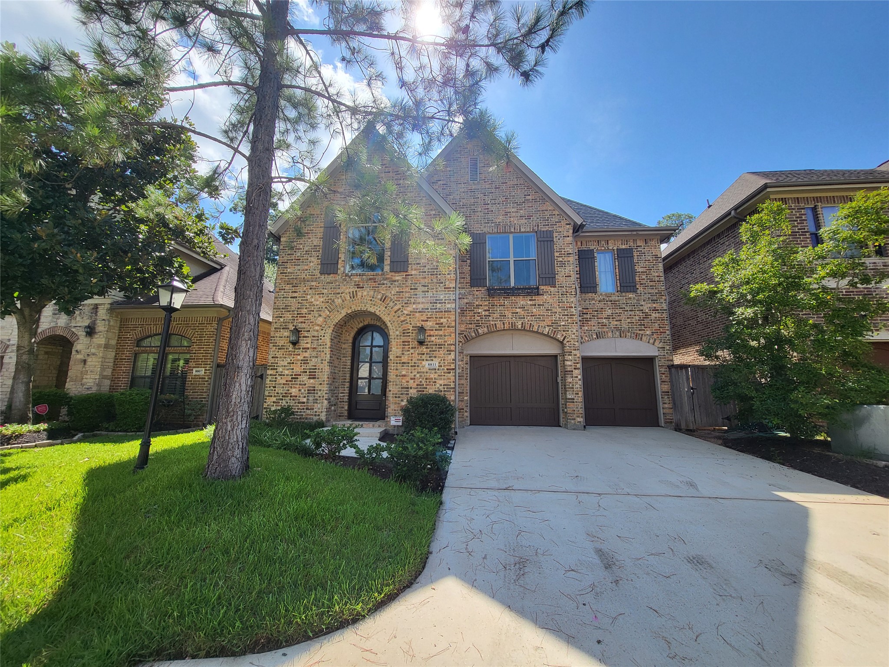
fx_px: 334
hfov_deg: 106.2
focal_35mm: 13
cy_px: 334
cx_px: 444
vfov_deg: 89.9
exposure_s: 1/553
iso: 32
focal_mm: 1.74
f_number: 2.2
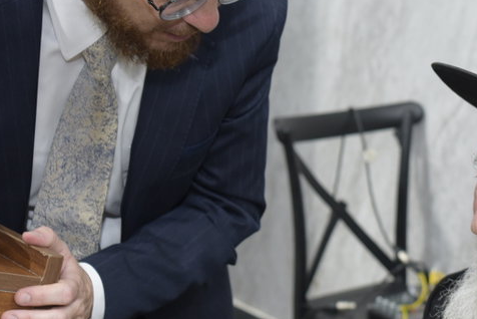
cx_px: 370
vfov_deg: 13.3
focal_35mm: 103
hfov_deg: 19.6
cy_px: 158
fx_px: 1366
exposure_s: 1/100
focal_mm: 35
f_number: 4
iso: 800
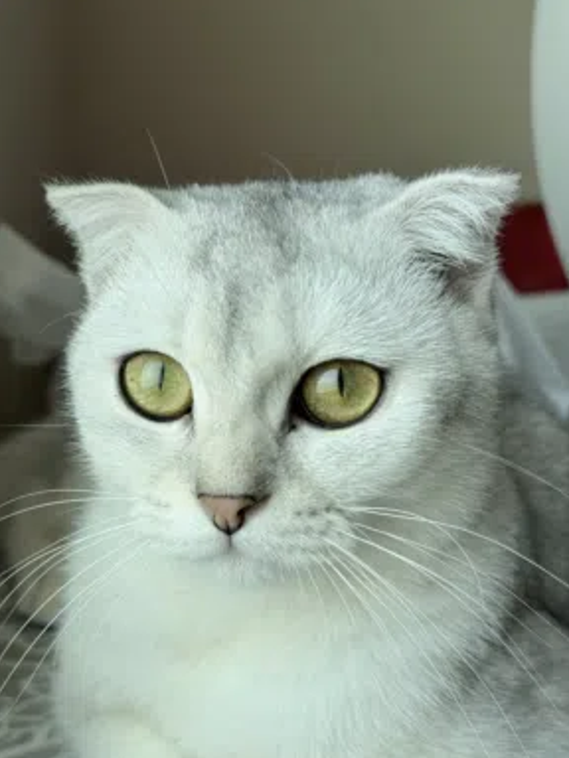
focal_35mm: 50
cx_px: 288
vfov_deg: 38.2
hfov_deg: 29.1
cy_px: 389
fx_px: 1096
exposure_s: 1/134
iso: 50
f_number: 1.78
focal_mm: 6.76
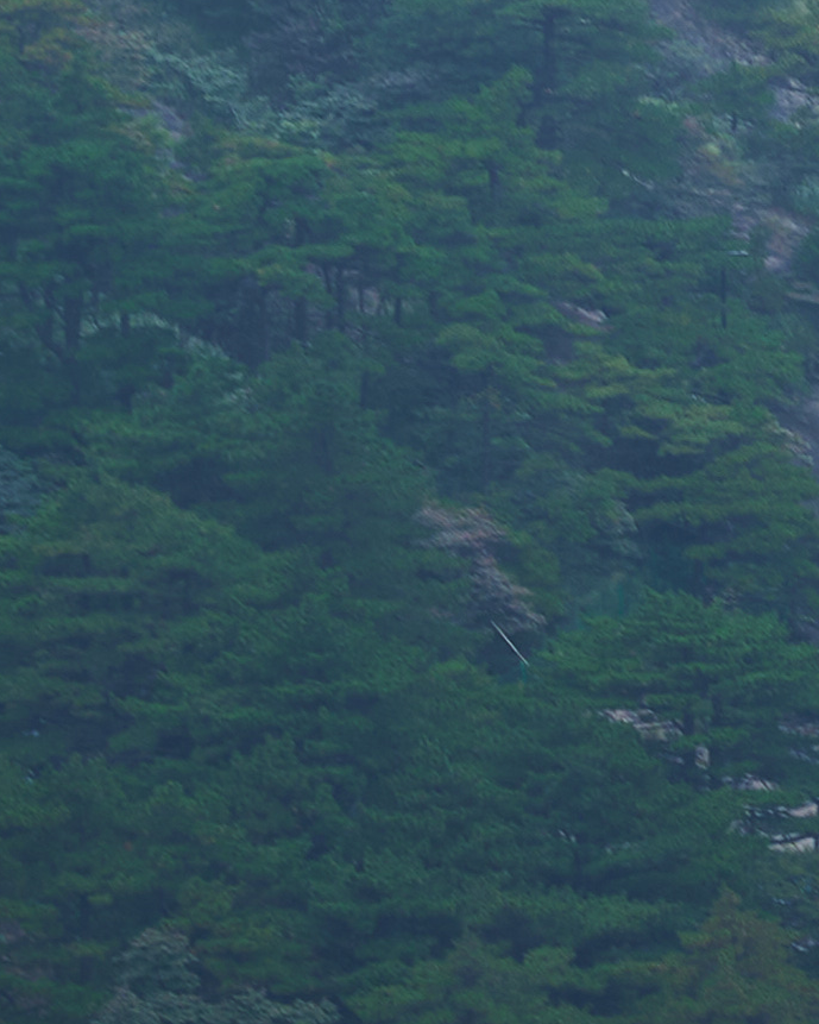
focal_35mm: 787
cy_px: 395
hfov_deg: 2.0
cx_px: 1580
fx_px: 23841
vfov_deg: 2.5
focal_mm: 120
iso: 100
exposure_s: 1/60
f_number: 4
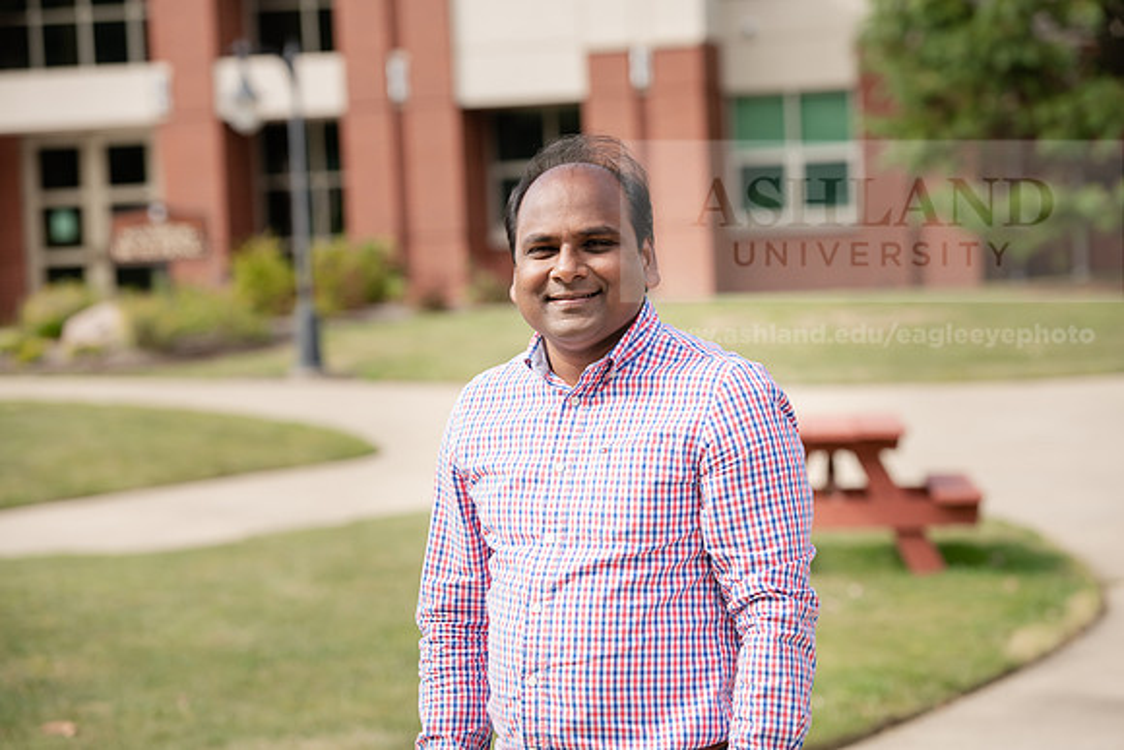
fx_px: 3747
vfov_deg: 11.4
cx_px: 562
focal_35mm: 120
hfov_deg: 17.1
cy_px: 375
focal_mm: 120
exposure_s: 1/320
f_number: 5
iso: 160
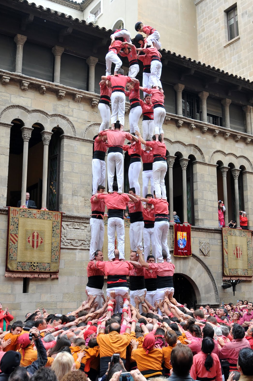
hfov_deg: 31.1
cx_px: 137
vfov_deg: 45.5
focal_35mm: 43
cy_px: 189
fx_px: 454
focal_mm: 22
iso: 250
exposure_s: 1/160
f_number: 6.3
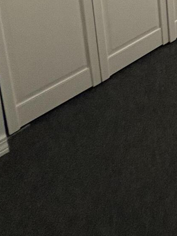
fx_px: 341
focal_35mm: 50
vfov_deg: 24.0
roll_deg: -2.0
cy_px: -161
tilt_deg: -10.3
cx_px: 304
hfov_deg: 21.3
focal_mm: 2.22
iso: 320
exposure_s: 1/60
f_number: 2.2
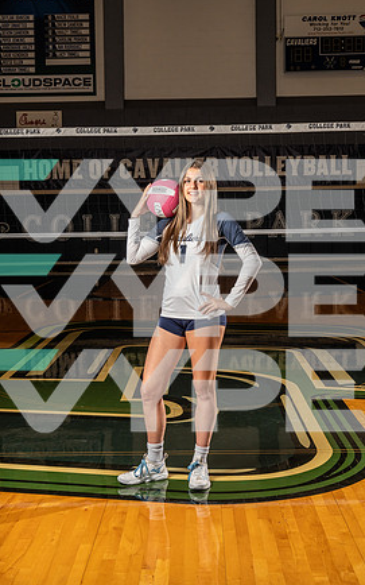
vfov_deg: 36.3
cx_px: 179
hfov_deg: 23.1
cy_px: 297
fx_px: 892
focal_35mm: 56
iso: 640
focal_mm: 53
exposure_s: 1/250
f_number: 11
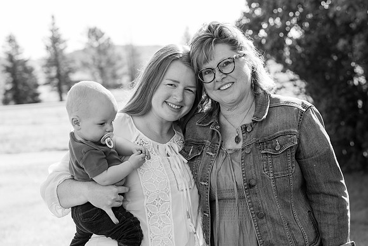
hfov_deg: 23.6
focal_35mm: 86
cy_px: 123
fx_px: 879
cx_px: 184
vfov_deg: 15.9
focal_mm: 86
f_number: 5.6
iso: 500
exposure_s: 1/500
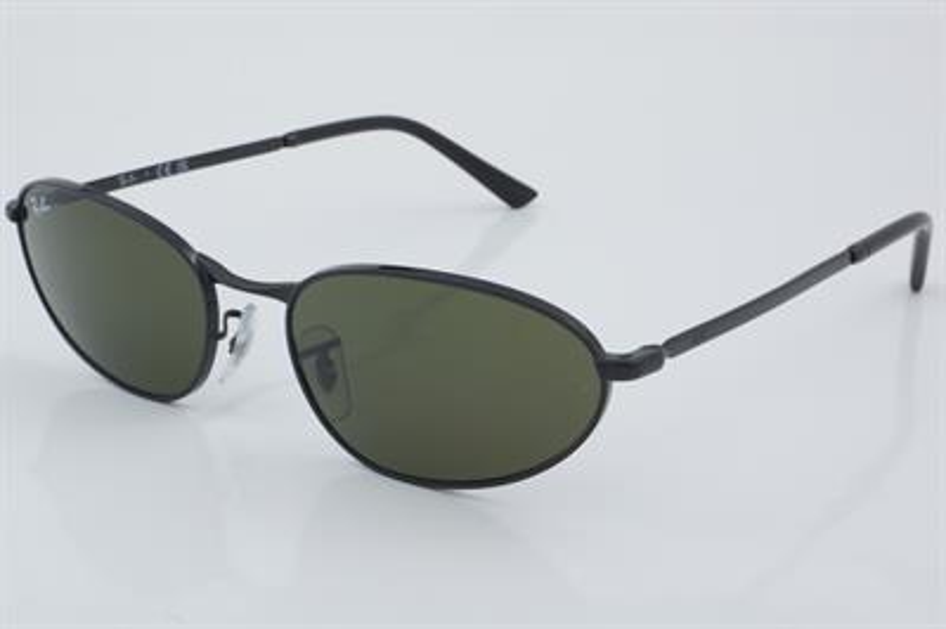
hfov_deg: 27.0
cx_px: 473
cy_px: 314
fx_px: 1969
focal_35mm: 75
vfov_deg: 18.2
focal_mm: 50
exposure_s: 1/4
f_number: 32
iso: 100
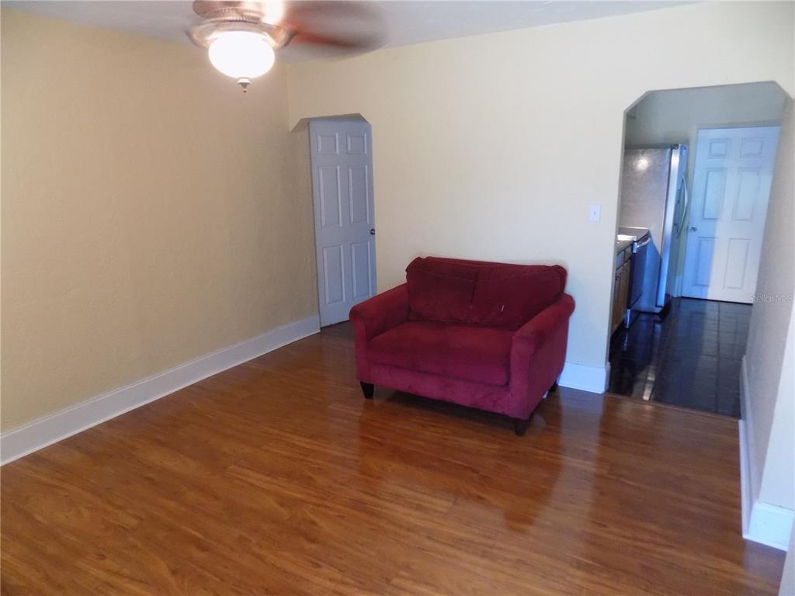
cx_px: 398
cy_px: 298
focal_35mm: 23
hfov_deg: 73.9
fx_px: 528
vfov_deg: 58.9
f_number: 3.1
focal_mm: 4
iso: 400
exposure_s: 1/15
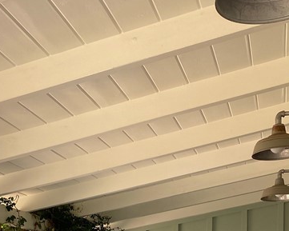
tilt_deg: +1.5
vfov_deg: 19.6
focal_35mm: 72
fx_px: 616
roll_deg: -0.7
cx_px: 68
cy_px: 301
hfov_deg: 26.0
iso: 32
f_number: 1.8
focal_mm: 4.25
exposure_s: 1/155
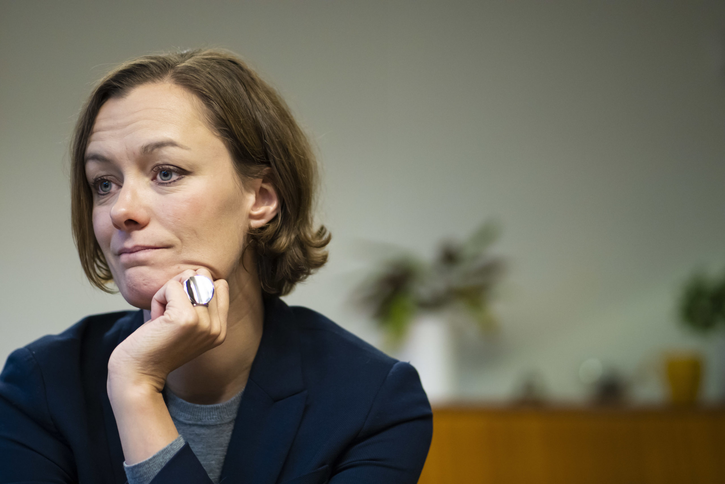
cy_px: 242
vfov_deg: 10.8
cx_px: 362
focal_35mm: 127
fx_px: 2558
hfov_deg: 16.1
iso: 1600
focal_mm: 85
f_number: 1.8
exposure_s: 1/320
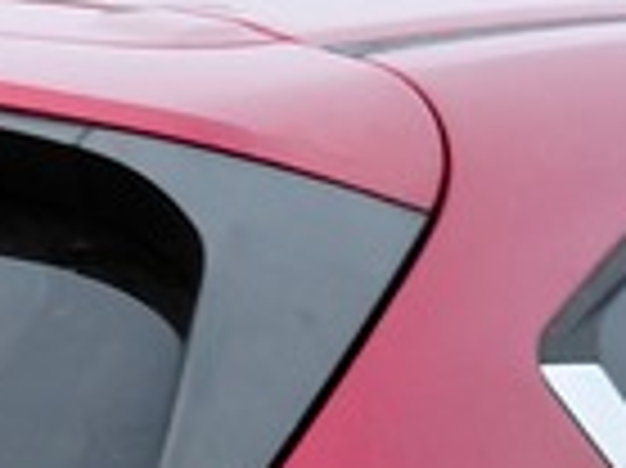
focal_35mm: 180
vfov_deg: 7.9
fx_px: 3252
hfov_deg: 10.9
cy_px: 922
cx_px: 59
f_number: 1.8
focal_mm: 4.69
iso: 50
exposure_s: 1/226
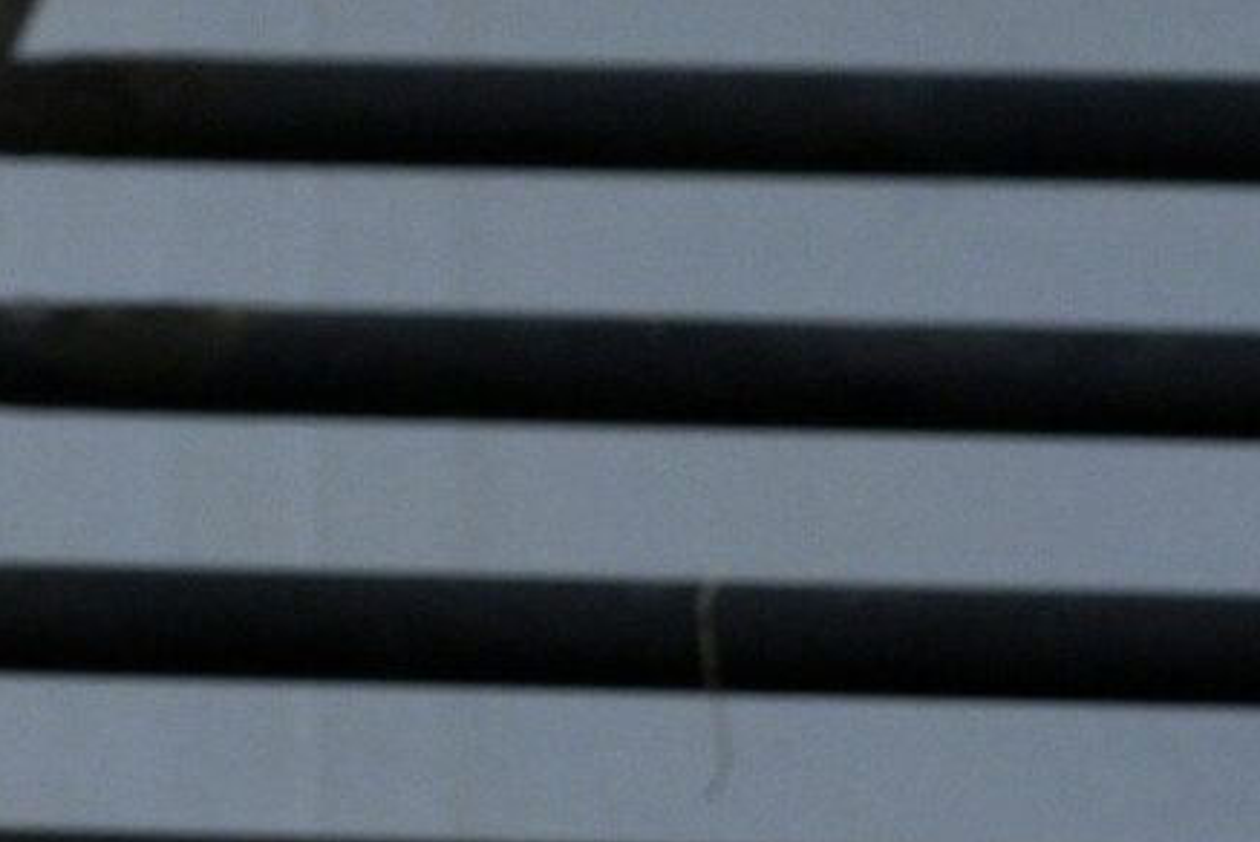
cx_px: 1309
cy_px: 2176
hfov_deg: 4.7
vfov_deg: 3.1
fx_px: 15375
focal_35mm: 439
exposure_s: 1/160
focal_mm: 50
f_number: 7.1
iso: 800
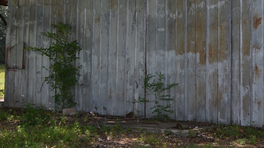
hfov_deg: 29.6
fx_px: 497
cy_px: 31
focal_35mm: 71
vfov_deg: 16.9
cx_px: 173
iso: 200
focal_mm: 14
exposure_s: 1/250
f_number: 8
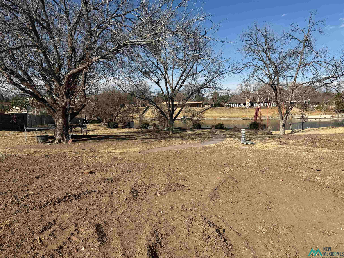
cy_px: 129
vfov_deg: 56.8
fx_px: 239
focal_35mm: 24
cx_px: 172
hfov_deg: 71.6
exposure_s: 1/5714
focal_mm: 6.76
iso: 80
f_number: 1.78
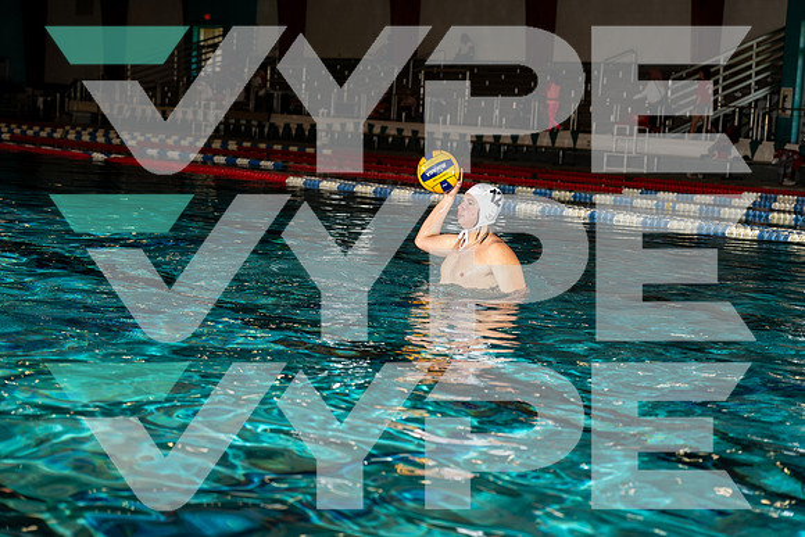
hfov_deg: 28.8
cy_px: 268
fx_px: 1566
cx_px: 402
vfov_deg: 19.5
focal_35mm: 70
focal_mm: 70
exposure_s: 1/250
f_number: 4
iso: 100
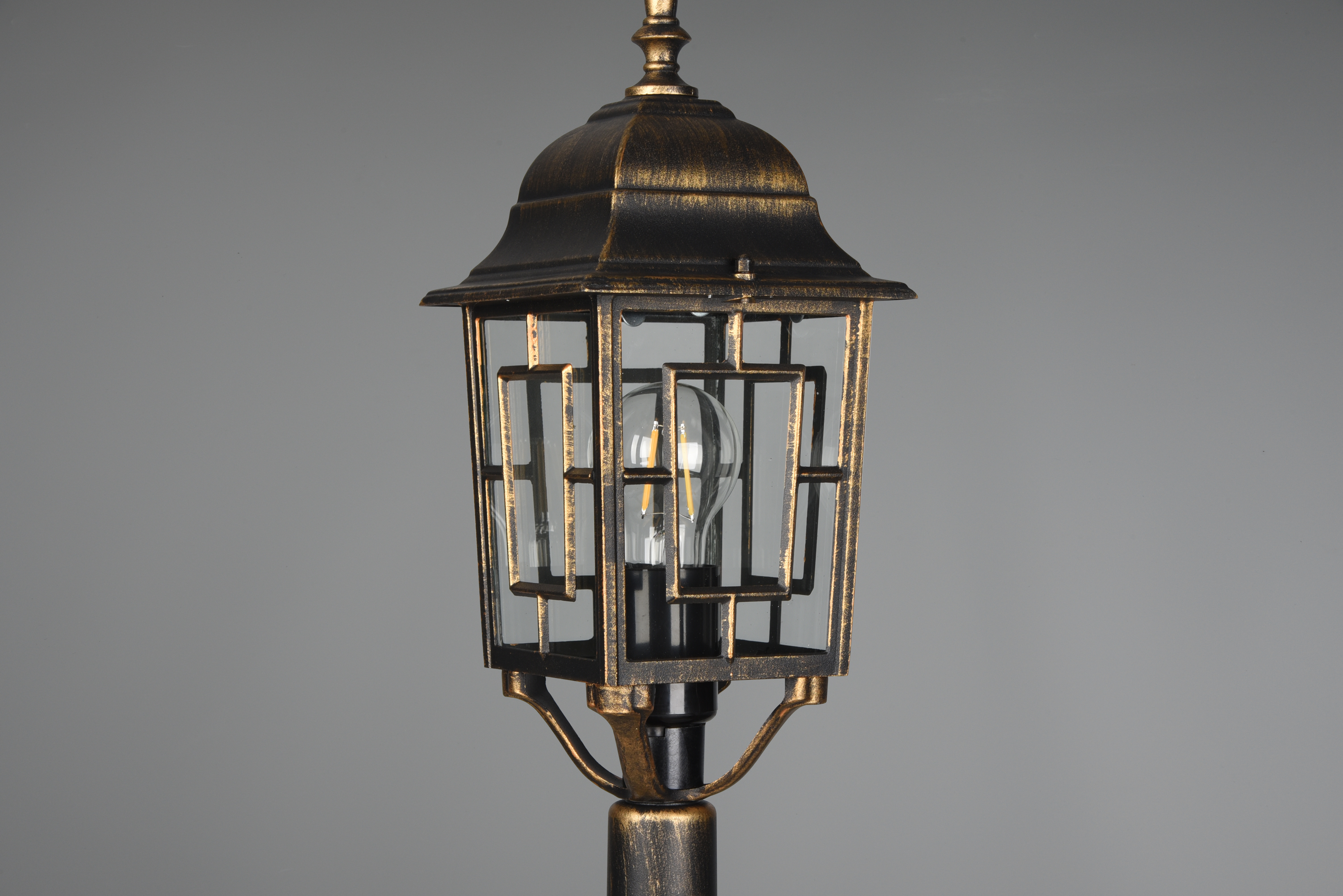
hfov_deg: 30.9
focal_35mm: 65
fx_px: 2425
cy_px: 448
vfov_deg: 20.9
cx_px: 672
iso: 100
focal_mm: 65
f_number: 9
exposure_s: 1/8
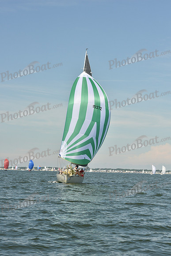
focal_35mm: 86
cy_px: 128
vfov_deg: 23.6
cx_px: 86
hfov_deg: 15.9
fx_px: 612
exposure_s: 1/1000
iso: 320
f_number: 10
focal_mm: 86
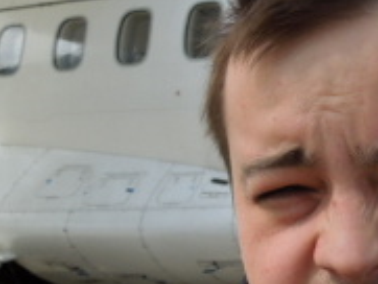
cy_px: 153
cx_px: 418
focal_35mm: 69
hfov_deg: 26.0
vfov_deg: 21.3
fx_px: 754
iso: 100
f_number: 3.3
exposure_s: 1/1600
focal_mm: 4.5
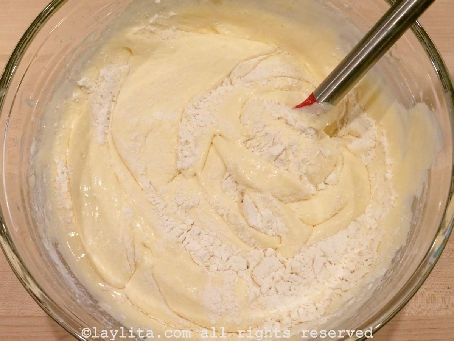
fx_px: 603
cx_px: 227
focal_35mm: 46
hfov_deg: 41.2
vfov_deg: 31.5
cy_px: 170
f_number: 11
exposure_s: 1/60
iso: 6400
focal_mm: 23
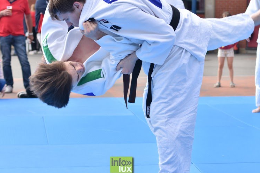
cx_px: 121
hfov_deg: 19.8
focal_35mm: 103
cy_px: 57
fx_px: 744
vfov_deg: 13.3
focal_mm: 50
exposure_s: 1/500
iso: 100
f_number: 4
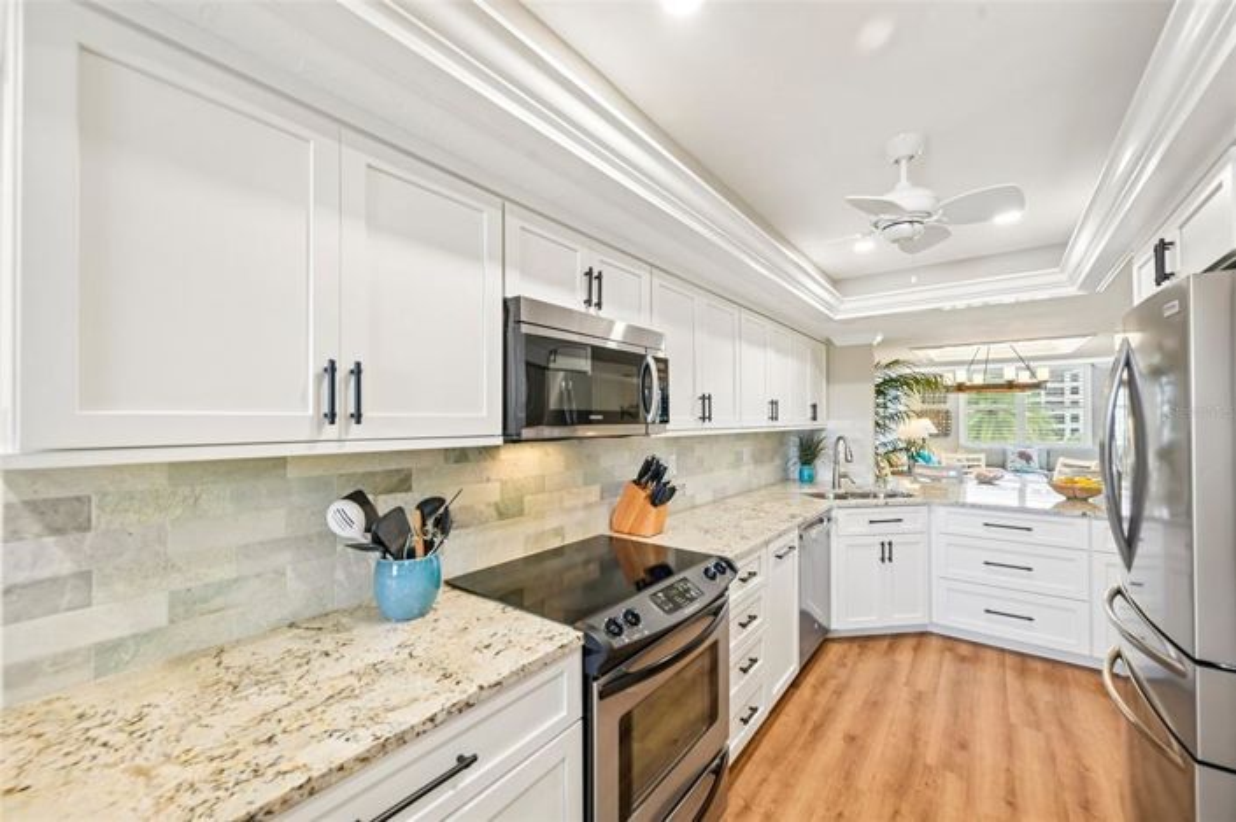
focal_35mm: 14
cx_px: 618
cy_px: 411
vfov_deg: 81.1
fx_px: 480
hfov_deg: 104.3
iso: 400
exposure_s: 1/15
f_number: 8
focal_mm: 14
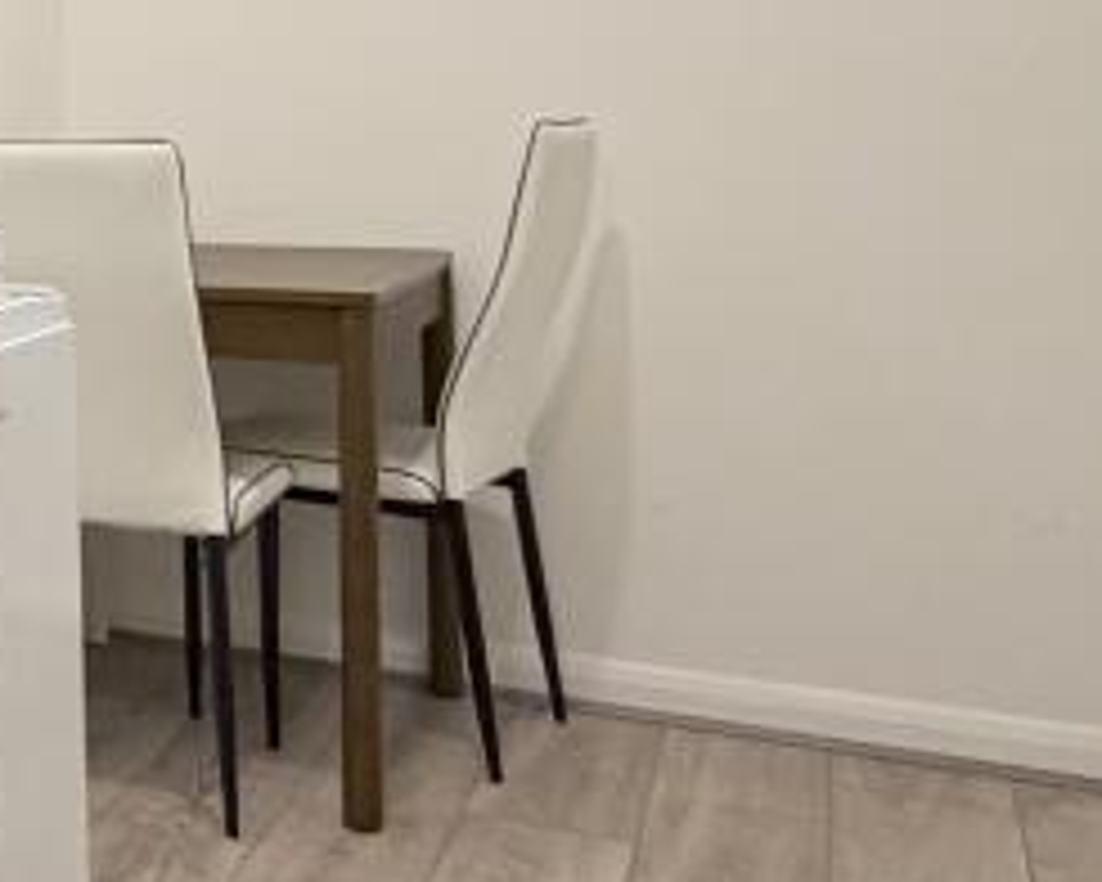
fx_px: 1859
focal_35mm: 57
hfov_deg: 22.5
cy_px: 144
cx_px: -787
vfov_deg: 26.1
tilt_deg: +0.1
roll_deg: +0.7
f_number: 2.2
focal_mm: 2.22
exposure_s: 1/50
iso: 200
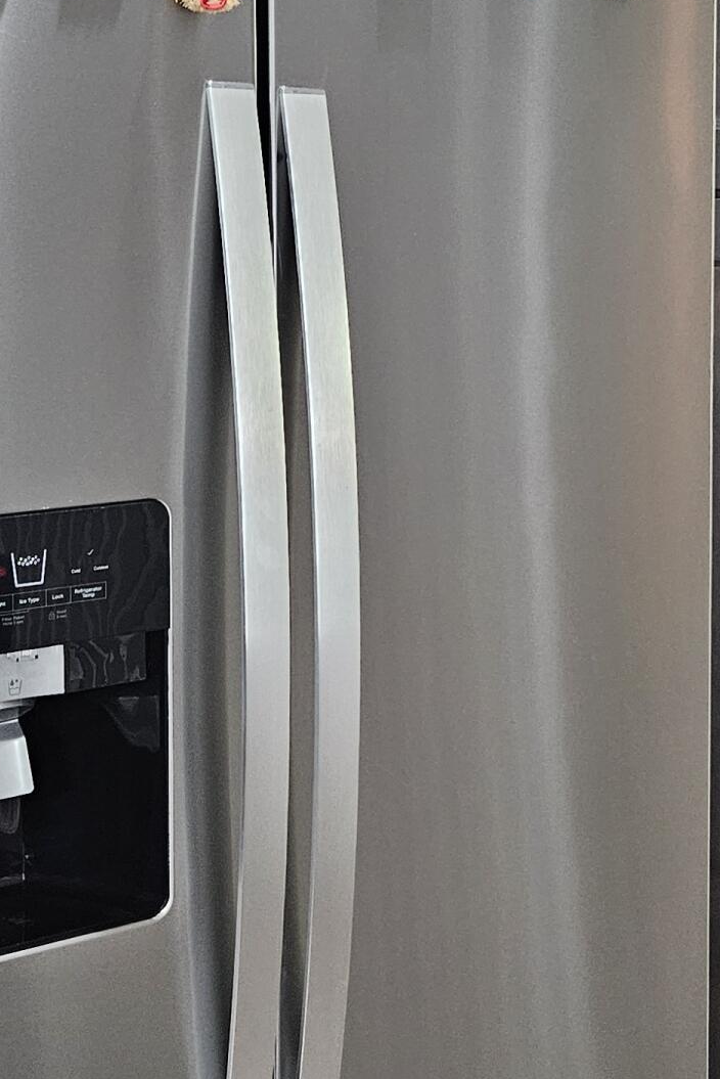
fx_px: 2039
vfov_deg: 29.4
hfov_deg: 19.8
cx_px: 569
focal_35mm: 68
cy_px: 333
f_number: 1.8
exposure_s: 1/120
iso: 640
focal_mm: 5.4
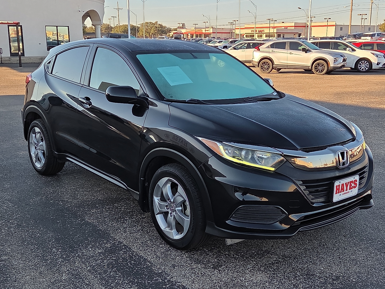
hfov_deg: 44.8
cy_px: 144
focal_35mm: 42
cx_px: 192
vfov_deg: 34.3
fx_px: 467
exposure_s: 1/714
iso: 25
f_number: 1.8
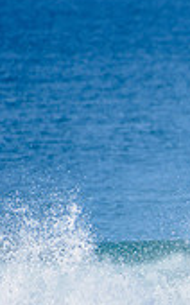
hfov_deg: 0.7
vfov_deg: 1.2
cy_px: 322
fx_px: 14557
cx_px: 505
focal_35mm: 1754
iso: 180
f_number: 5.6
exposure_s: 1/2000
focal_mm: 500
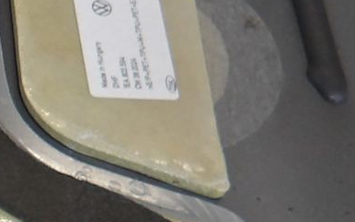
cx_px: -466
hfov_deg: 11.6
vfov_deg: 8.4
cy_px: 327
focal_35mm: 152
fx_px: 1470
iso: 125
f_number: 3
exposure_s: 1/60
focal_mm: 4.9
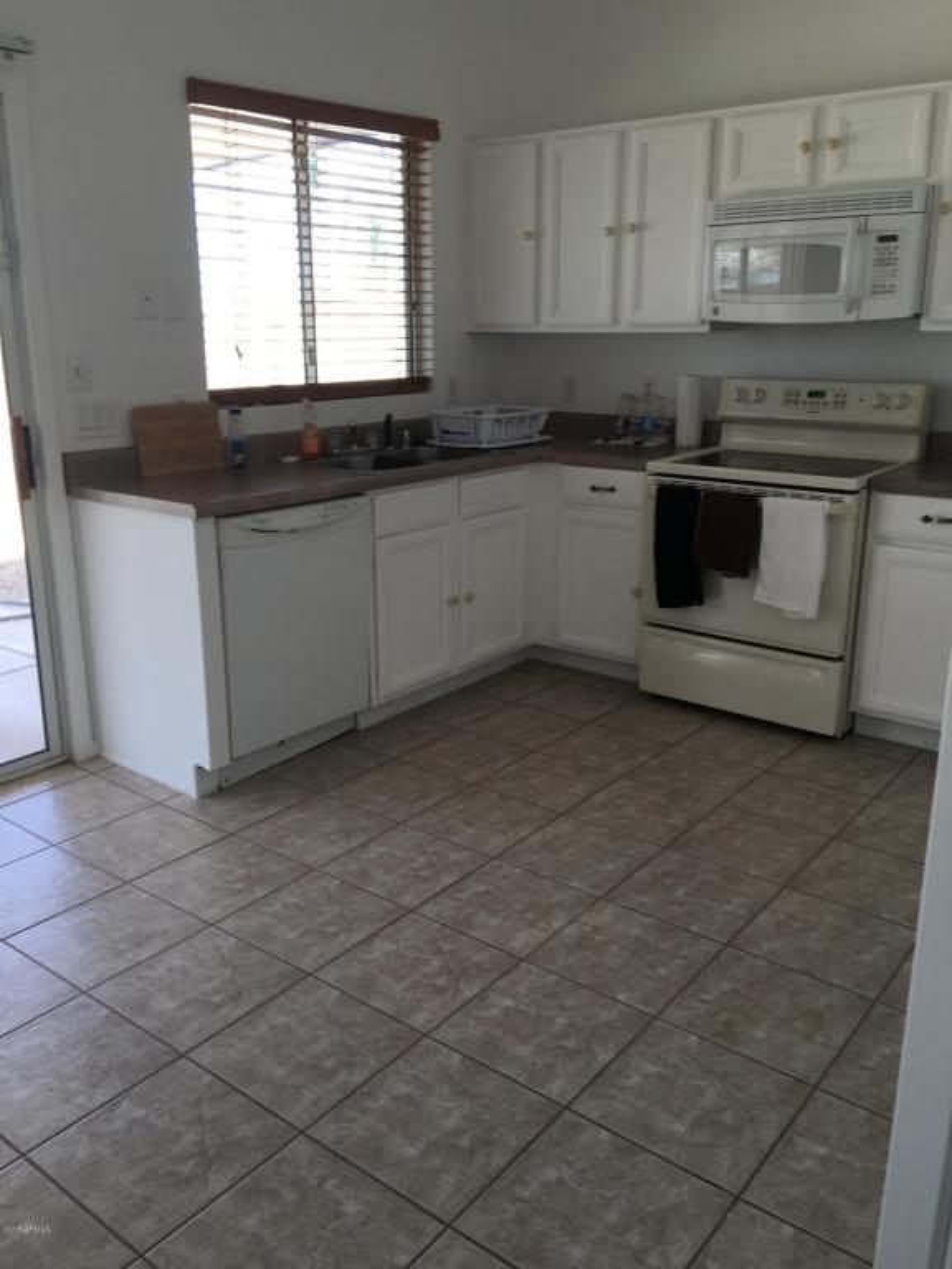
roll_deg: -0.3
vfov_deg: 61.7
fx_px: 1063
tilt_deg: -15.9
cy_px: 634
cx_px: 476
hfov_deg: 48.2
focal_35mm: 29
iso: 25
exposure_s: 1/60
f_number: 2.2
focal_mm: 4.15
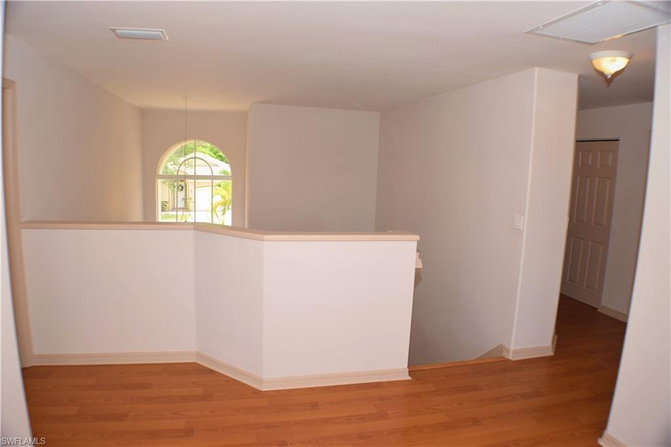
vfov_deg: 43.6
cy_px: 224
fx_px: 559
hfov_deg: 61.9
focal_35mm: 30
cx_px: 336
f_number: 5.6
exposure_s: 1/125
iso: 250
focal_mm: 20
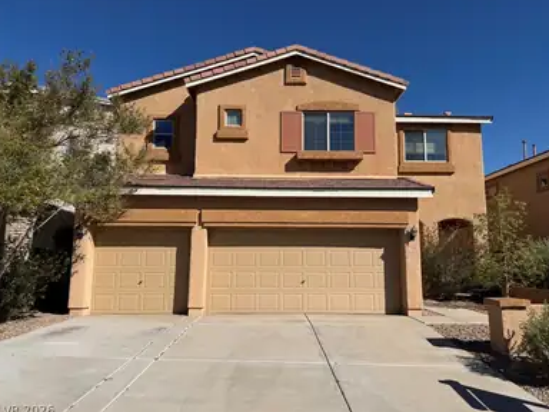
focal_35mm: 25
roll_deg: -2.1
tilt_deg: +8.0
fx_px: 396
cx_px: 279
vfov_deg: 54.9
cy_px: 205
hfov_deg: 69.4
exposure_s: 1/8130
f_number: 1.78
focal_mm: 6.76
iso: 80
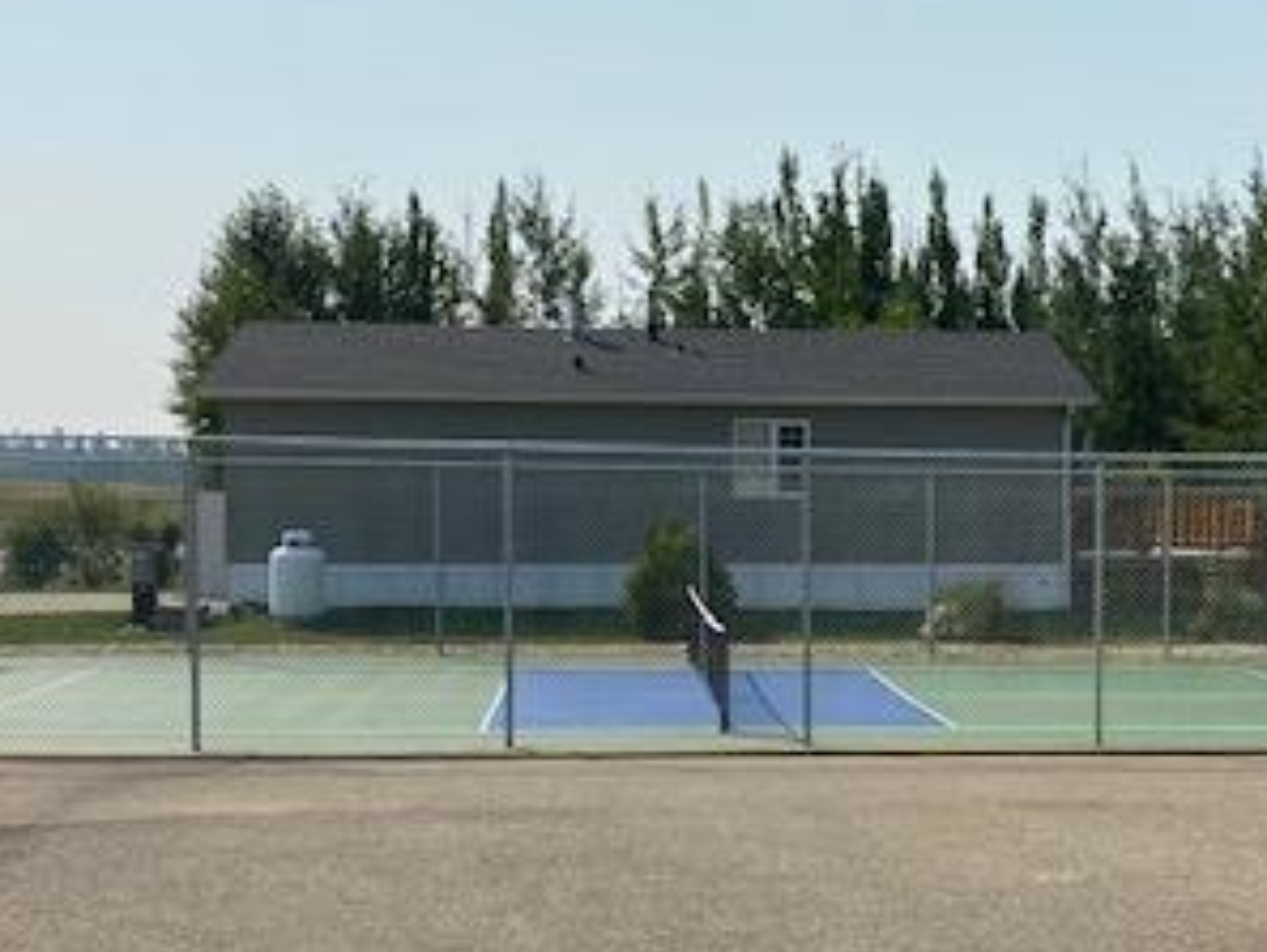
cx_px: 849
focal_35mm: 56
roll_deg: -0.2
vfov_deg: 26.0
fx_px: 2051
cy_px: 619
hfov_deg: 34.0
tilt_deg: -3.3
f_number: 1.8
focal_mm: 4.25
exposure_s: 1/6410
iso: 32
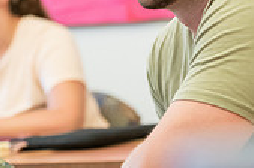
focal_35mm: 327
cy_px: -8
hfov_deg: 6.3
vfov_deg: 4.2
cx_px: 146
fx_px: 2303
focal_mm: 95
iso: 2500
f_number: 3.2
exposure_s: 1/200
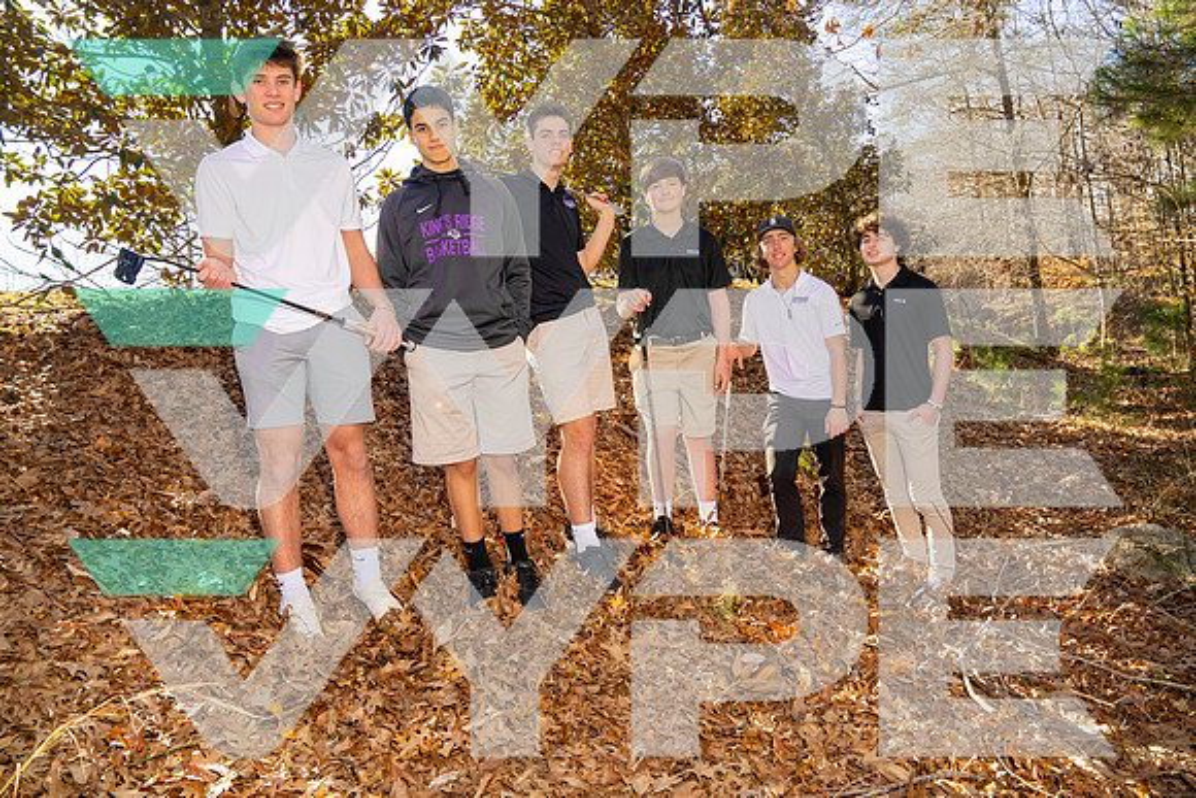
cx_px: 598
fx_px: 831
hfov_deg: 71.5
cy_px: 399
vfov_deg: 51.3
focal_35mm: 25
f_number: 8
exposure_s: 1/125
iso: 100
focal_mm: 25
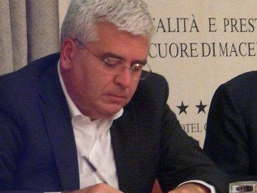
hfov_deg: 12.2
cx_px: 310
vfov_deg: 9.4
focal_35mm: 158
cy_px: 97
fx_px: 1174
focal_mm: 10
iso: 400
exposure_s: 1/8
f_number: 3.2
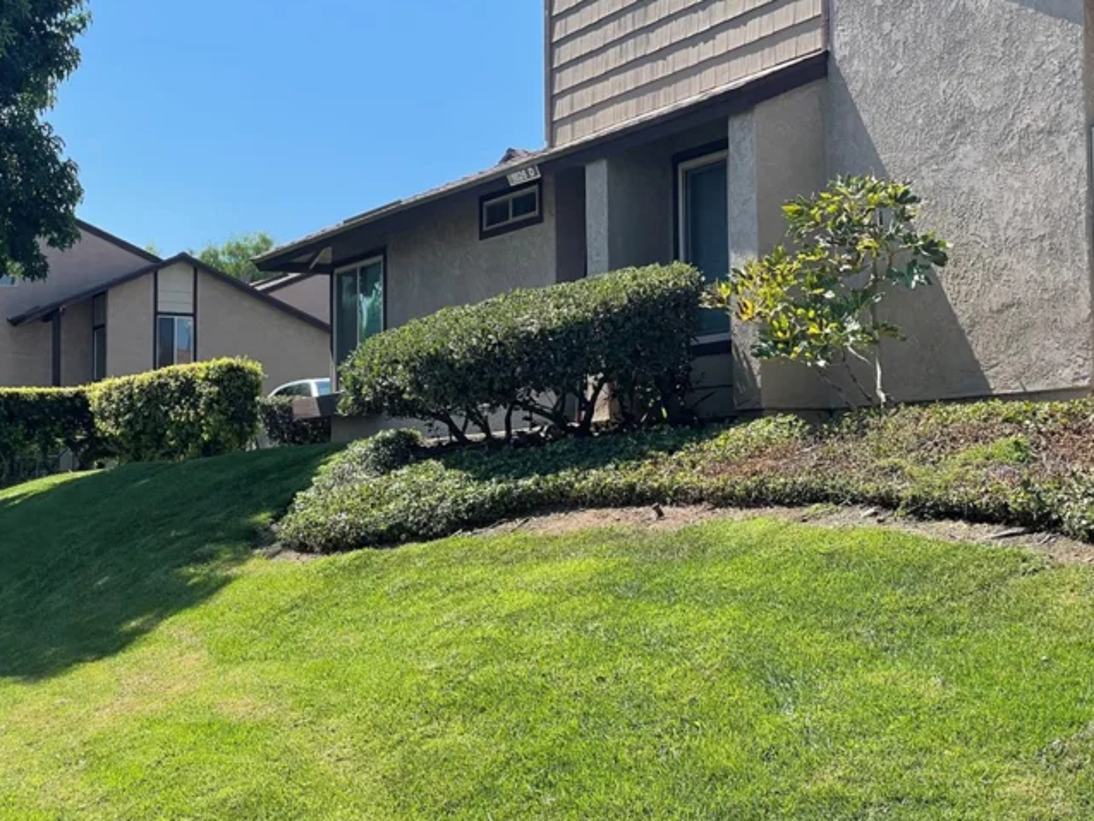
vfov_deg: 24.0
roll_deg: +0.1
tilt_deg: +3.3
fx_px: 1928
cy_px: 374
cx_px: 495
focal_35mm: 61
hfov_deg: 31.7
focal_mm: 6
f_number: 2
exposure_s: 1/1065
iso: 25
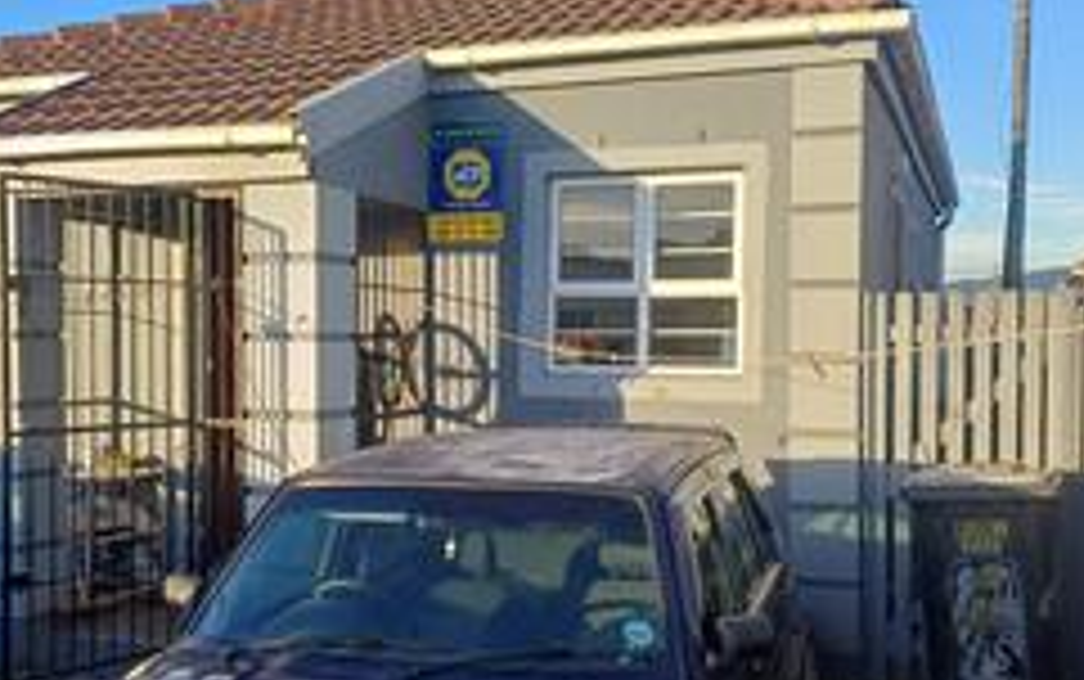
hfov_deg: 44.9
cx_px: 418
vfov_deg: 29.2
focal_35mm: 44
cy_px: 374
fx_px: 1301
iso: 50
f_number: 1.8
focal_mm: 4.65
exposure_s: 1/404
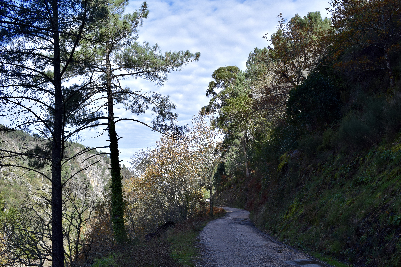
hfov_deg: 51.3
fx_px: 418
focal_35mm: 38
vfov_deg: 35.5
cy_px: 134
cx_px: 200
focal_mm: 25
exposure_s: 1/250
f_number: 8
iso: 200
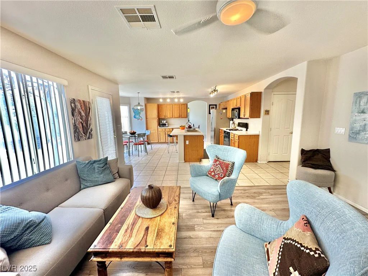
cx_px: 184
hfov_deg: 102.1
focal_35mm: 14
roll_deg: +0.4
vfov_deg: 85.7
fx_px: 149
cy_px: 138
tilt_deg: -8.2
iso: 125
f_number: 2.2
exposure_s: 1/120
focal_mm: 2.22
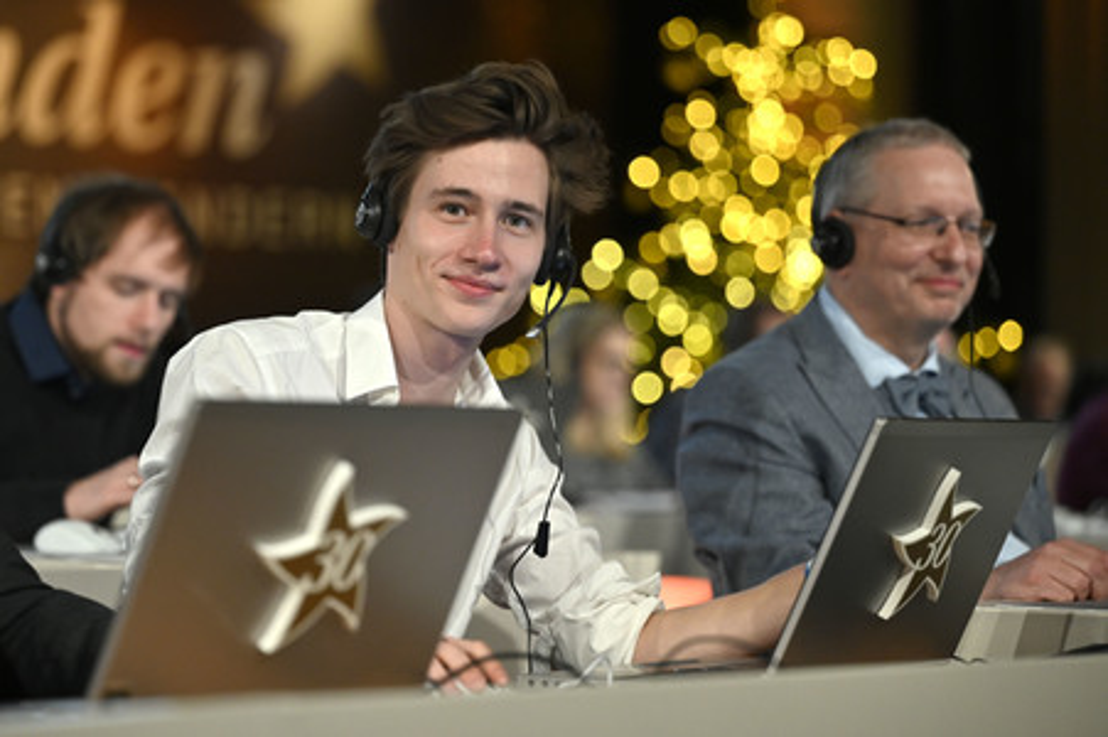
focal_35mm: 110
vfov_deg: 12.4
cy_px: 368
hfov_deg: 18.6
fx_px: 3383
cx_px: 554
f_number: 2.8
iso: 2000
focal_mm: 110
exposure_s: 1/400
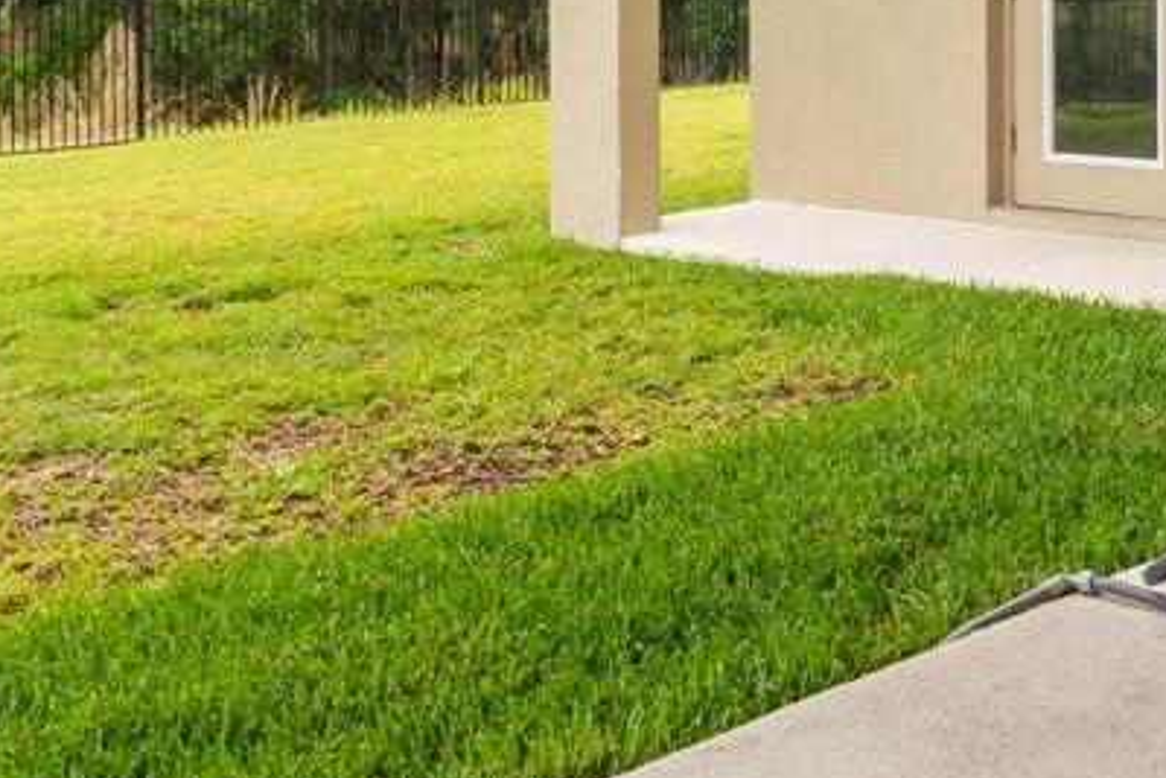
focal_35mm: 64
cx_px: 807
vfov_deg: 20.6
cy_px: -1
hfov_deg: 31.1
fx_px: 2074
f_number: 8
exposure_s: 1/125
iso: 200
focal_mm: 16
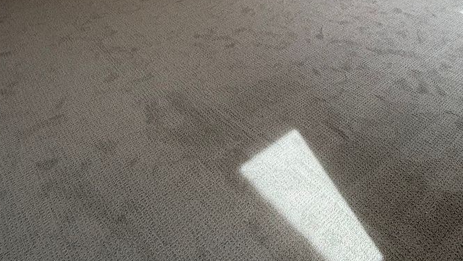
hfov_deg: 55.7
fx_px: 430
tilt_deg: -12.3
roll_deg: -1.0
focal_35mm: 35
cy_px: -97
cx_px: 300
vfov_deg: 27.1
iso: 50
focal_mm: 2.22
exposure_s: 1/172
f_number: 2.2
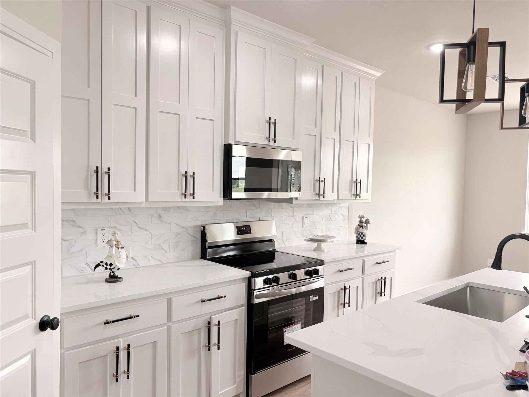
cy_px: 198
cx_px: 264
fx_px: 397
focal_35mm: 26
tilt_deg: -1.9
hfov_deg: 67.3
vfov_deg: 53.1
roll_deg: -1.4
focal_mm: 5.96
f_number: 1.6
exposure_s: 1/120
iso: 80
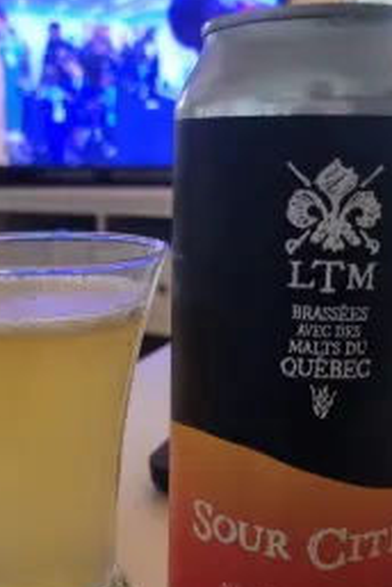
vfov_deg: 46.3
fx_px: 686
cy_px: 328
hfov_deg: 31.8
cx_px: 160
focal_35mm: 42
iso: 400
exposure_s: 1/50
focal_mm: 5.4
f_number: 1.8
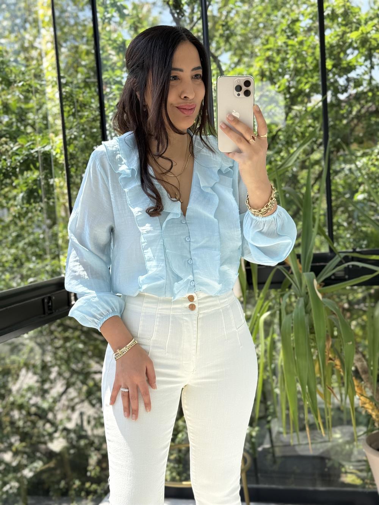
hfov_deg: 30.3
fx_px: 701
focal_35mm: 48
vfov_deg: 39.7
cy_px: 252
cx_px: 190
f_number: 1.78
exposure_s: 1/652
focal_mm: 6.76
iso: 80
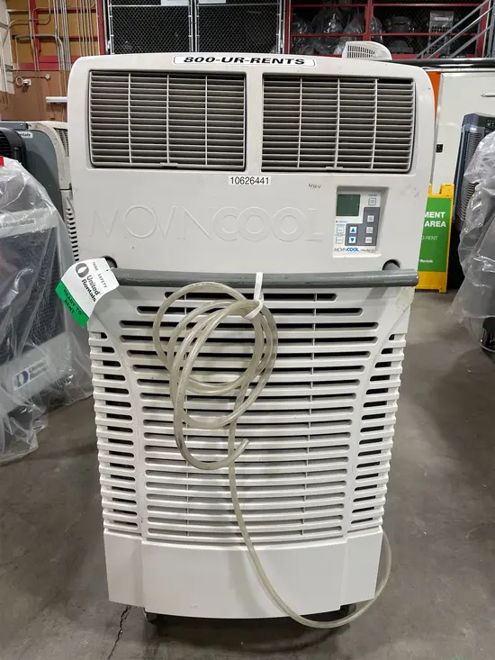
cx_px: 248
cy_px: 330
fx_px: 496
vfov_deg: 67.3
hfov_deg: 53.1
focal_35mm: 26
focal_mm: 4.2
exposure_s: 1/76
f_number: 1.6
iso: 125
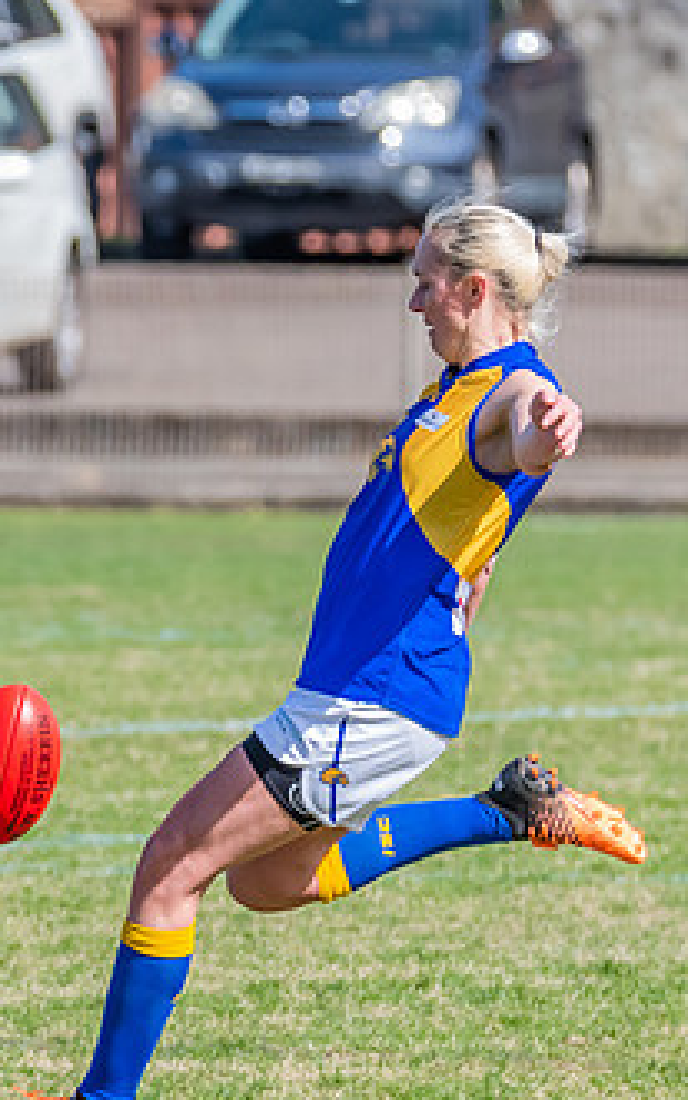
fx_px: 33436
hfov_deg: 1.2
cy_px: 522
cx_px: 154
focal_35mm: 1115
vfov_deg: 1.9
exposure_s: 1/1600
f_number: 9
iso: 800
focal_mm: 350
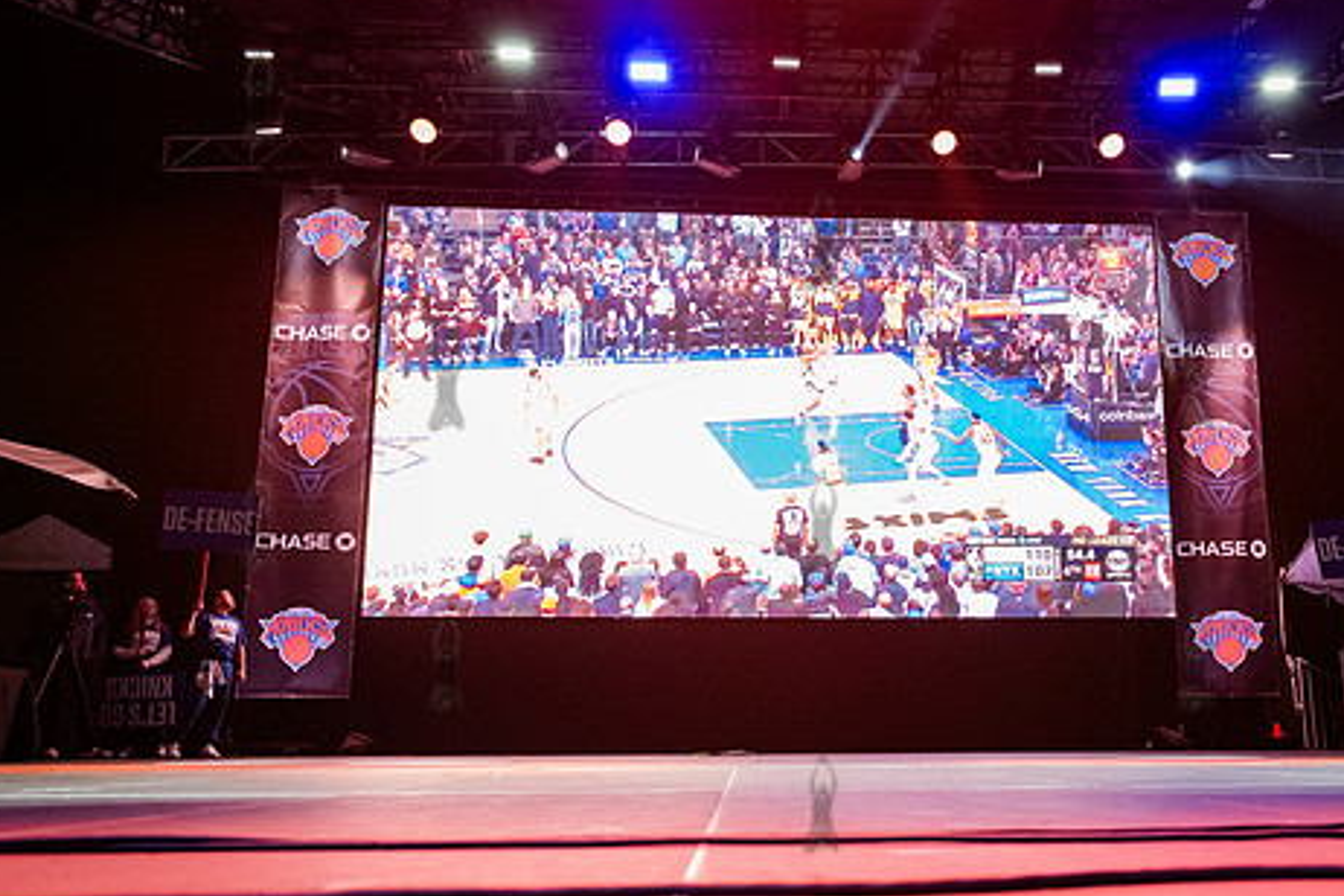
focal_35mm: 31
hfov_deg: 59.7
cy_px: 519
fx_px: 1157
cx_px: 820
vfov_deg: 42.2
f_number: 3.5
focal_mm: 24
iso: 6400
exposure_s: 1/640
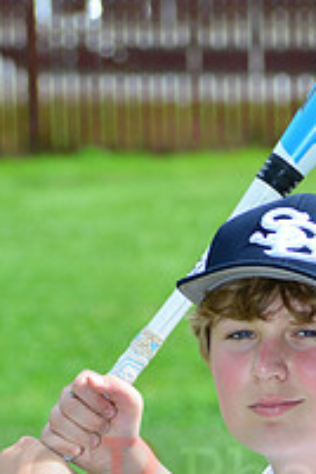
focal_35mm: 360
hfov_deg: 3.8
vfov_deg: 5.7
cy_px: 460
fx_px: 4740
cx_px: 350
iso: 160
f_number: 8
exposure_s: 1/200
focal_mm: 125
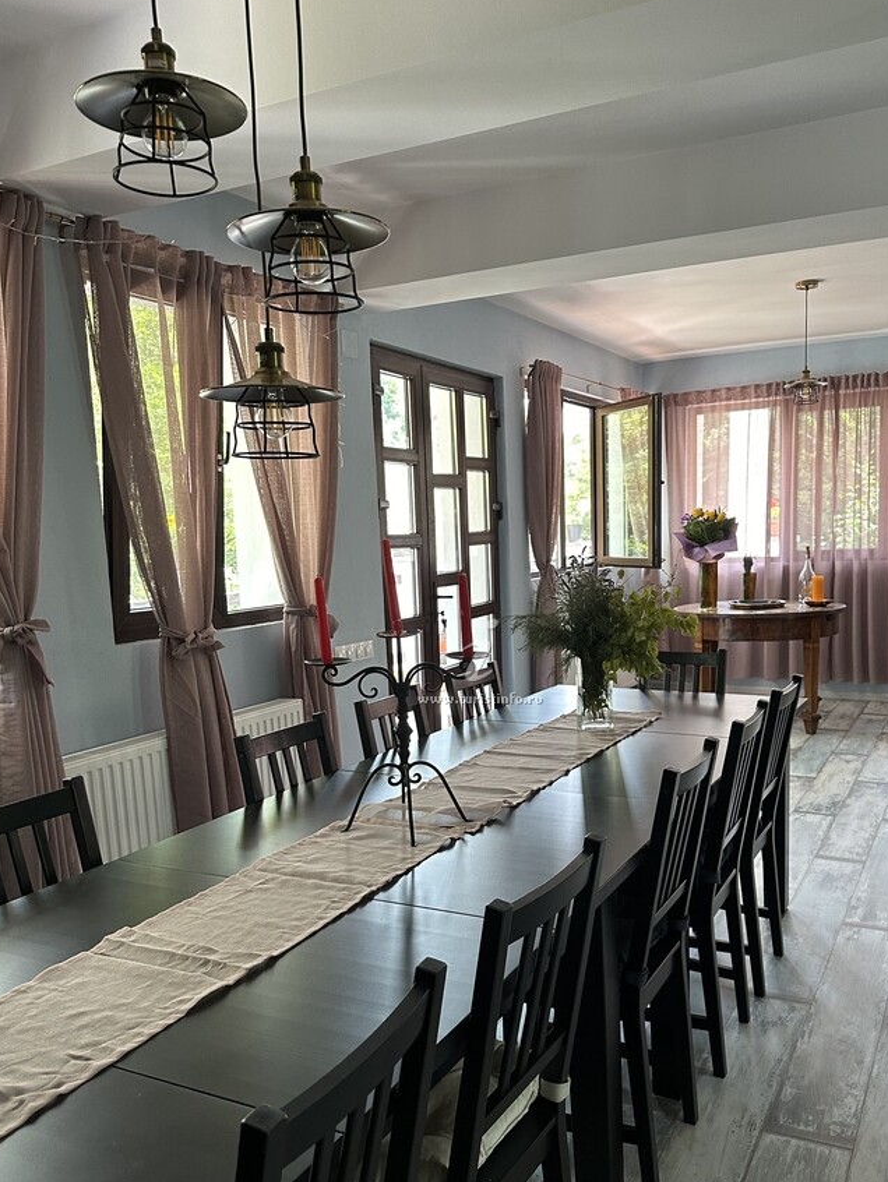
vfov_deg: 61.4
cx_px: 491
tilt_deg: -6.9
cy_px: 671
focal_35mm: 29
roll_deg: +1.3
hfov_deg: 48.2
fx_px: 991
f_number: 1.78
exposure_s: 1/99
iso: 250
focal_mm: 6.86
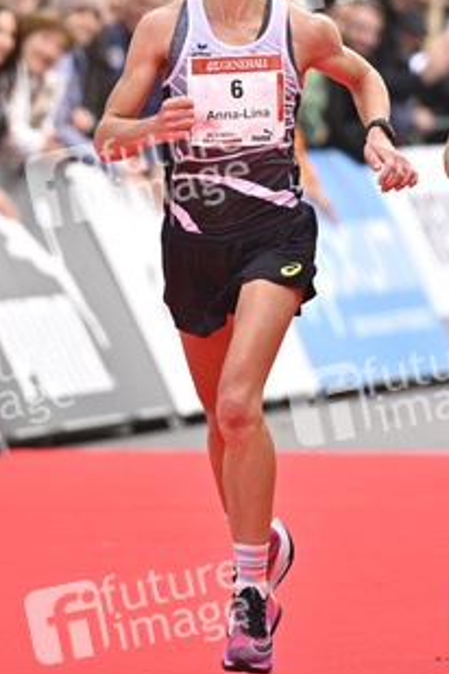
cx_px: 202
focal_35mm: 259
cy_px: 286
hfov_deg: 5.3
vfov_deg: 8.0
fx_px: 4845
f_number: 2.8
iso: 200
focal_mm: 200
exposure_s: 1/800
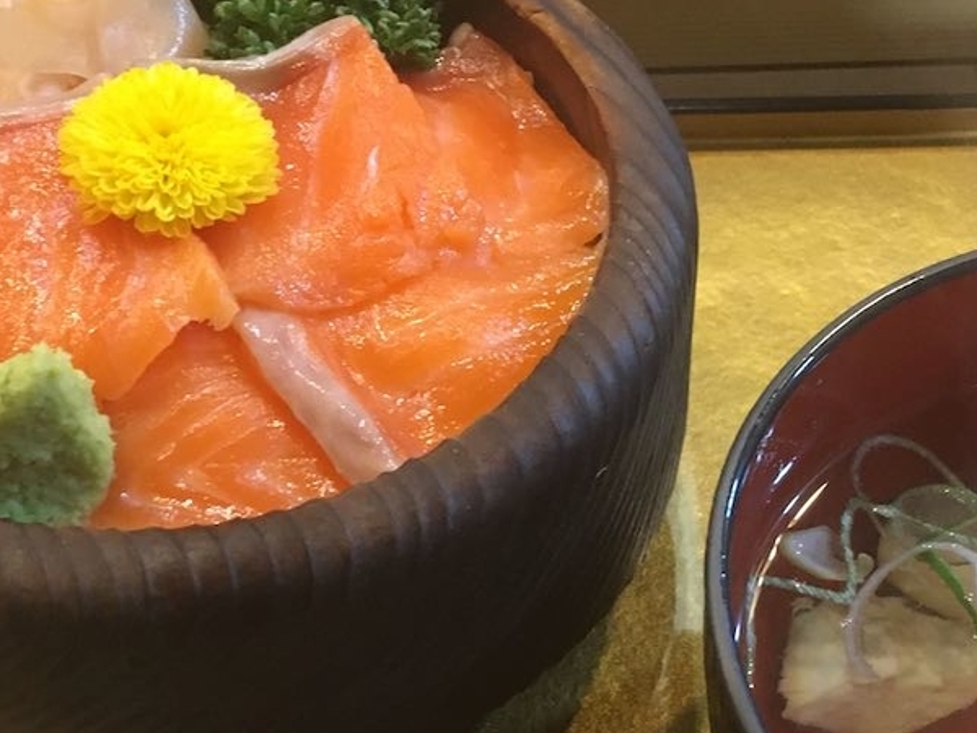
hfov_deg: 33.2
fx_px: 1637
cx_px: 560
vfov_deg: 24.7
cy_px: 622
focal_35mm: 58
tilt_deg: -54.3
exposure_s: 1/30
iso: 200
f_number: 2.2
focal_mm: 4.15
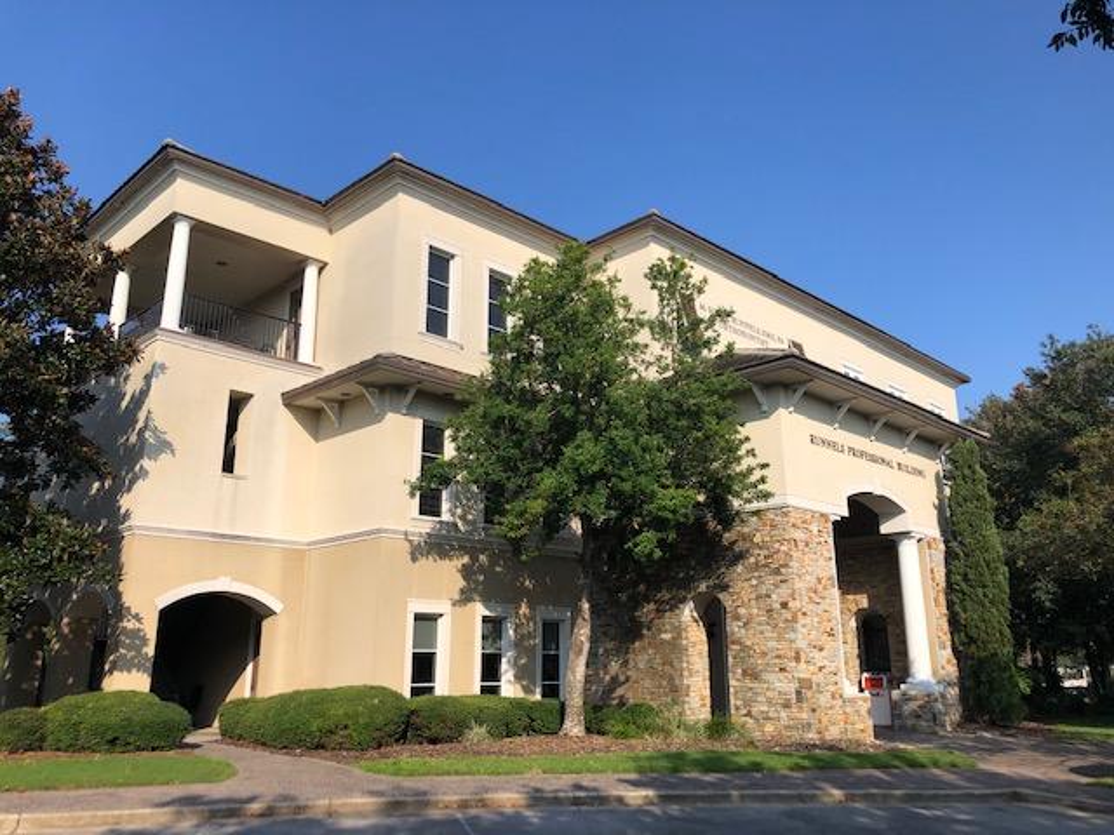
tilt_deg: +15.2
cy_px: 418
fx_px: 901
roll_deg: +0.5
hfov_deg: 63.4
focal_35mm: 28
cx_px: 557
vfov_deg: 49.7
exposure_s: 1/2825
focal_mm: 3.99
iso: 20
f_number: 1.8
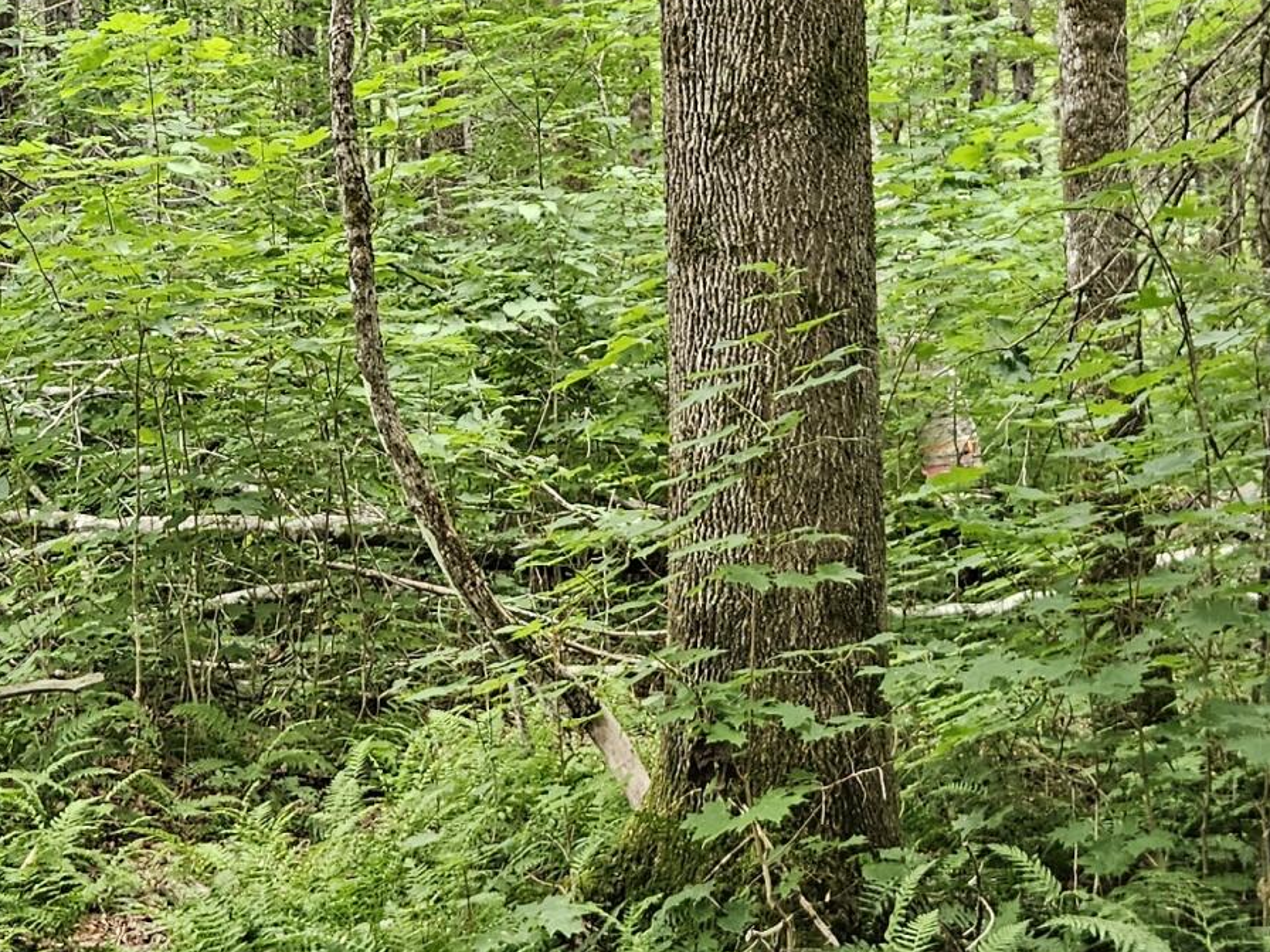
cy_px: 395
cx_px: 485
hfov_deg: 25.3
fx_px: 2825
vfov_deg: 19.1
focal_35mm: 77
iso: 160
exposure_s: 1/120
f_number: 1.8
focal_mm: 5.4
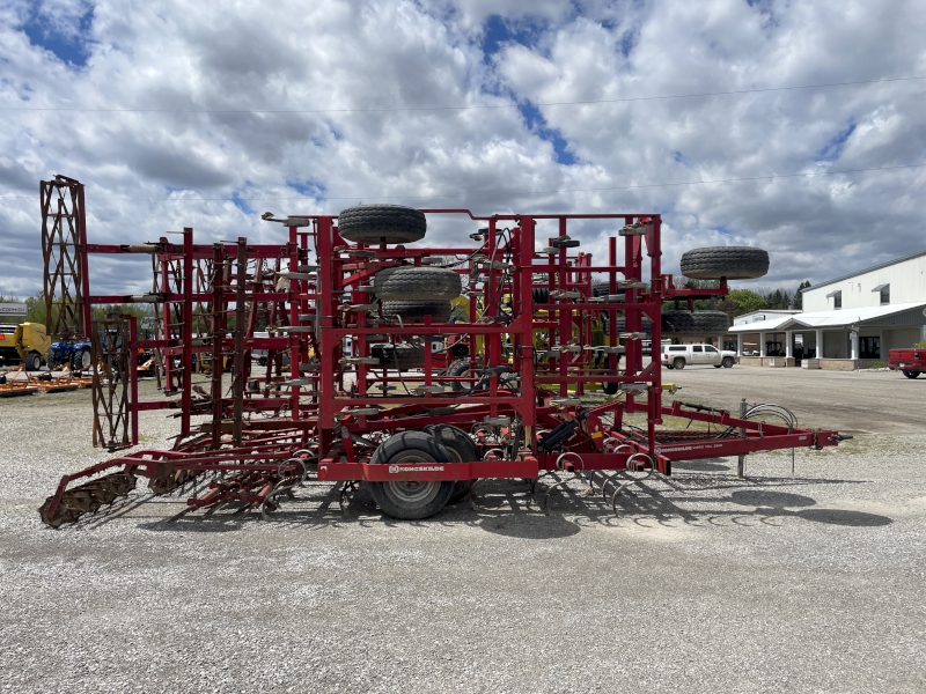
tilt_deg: +1.6
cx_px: 463
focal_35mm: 26
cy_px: 347
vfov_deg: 53.1
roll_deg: +0.0
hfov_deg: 67.3
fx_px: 696
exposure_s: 1/6494
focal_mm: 4.2
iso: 32
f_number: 1.6
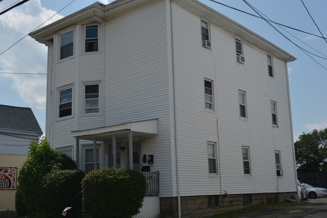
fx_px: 418
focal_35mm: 46
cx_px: 163
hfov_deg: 42.7
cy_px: 111
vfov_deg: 29.2
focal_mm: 30
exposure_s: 1/400
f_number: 8
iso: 100
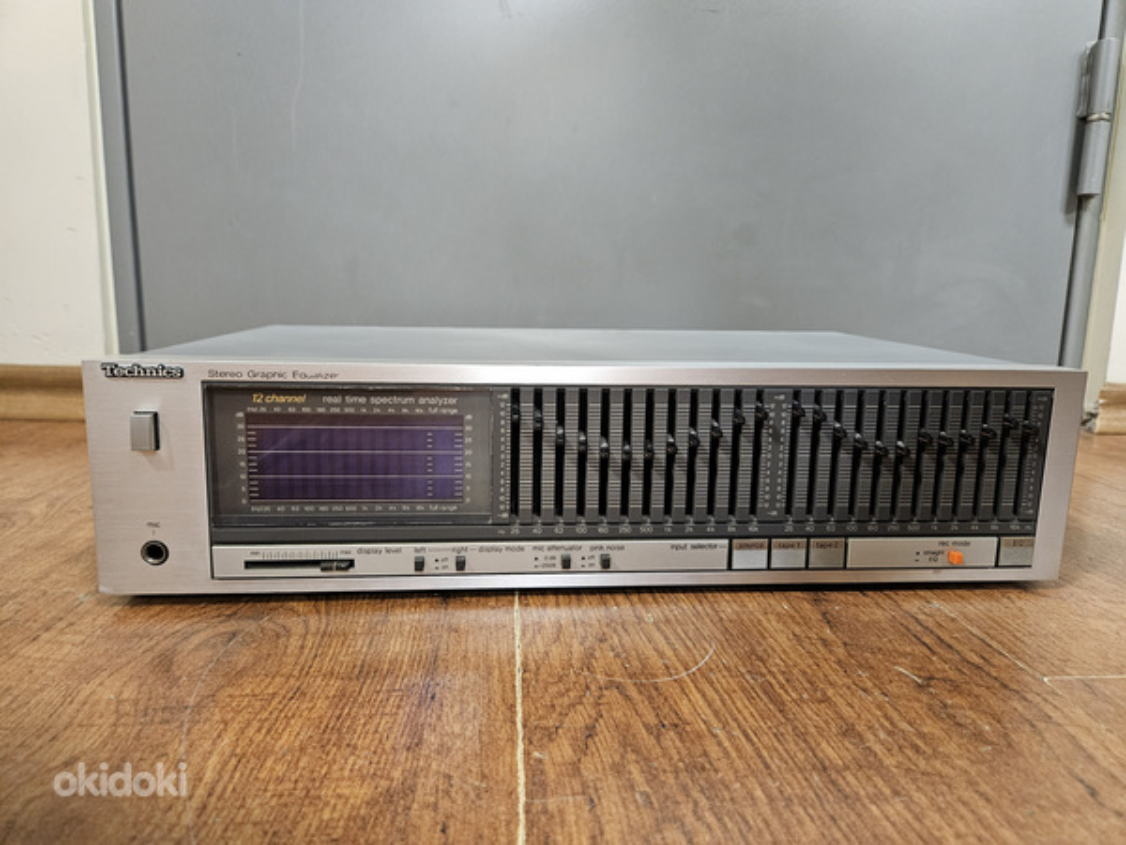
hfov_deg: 73.9
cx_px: 563
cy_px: 422
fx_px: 748
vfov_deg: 58.9
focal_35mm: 23
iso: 800
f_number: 1.8
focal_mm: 5.4
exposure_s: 1/50
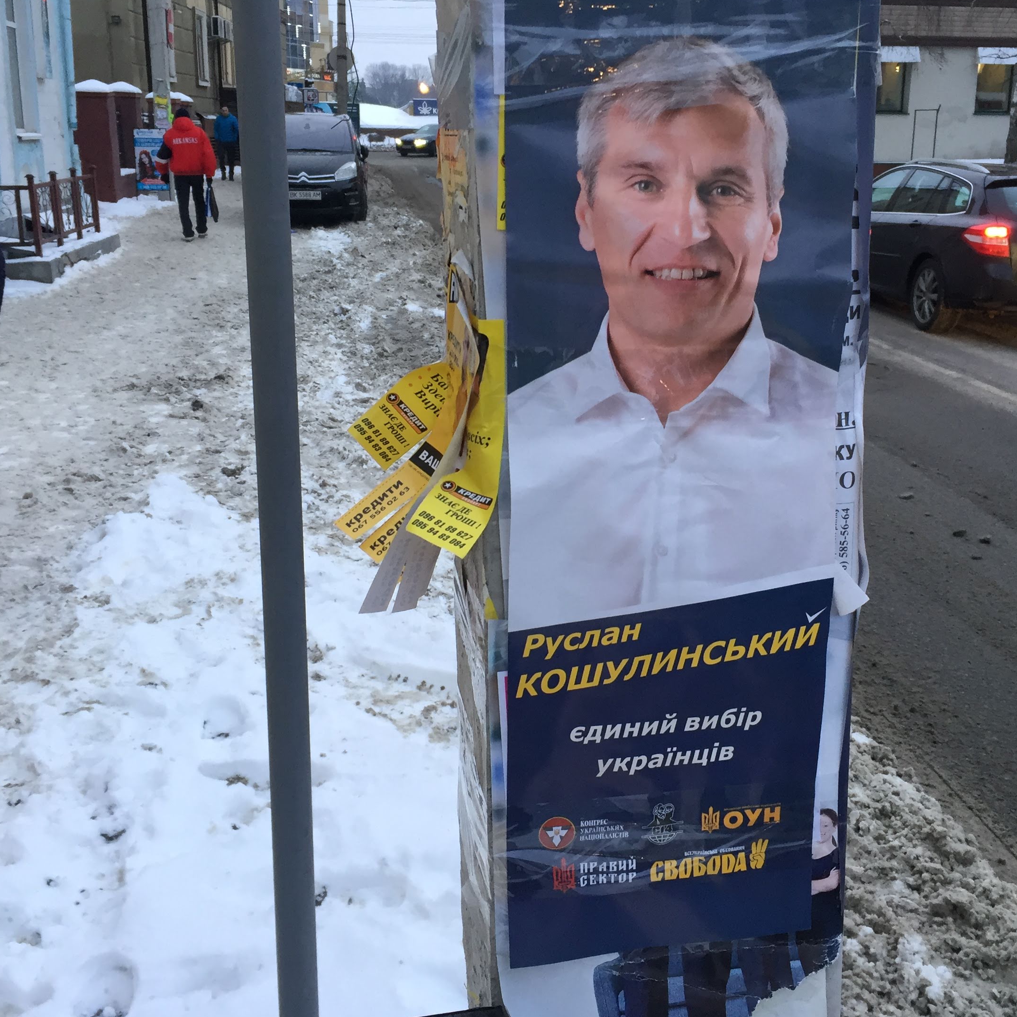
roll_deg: -0.2
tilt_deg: -13.0
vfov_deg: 42.8
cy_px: 468
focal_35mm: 39
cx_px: 572
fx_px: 1296
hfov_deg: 42.8
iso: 32
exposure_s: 1/33
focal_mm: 4.15
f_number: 2.2
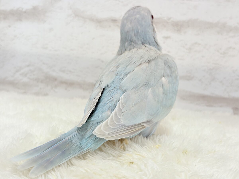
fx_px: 359
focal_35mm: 52
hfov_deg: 36.8
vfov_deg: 28.0
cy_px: 90
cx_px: 120
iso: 64
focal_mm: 5.96
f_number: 1.6
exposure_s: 1/100
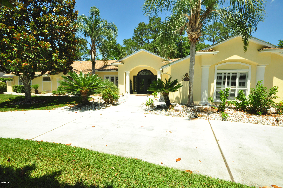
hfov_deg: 100.5
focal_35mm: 15
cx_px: 142
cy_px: 94
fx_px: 118
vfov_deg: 77.2
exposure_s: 1/250
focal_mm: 10
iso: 320
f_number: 13
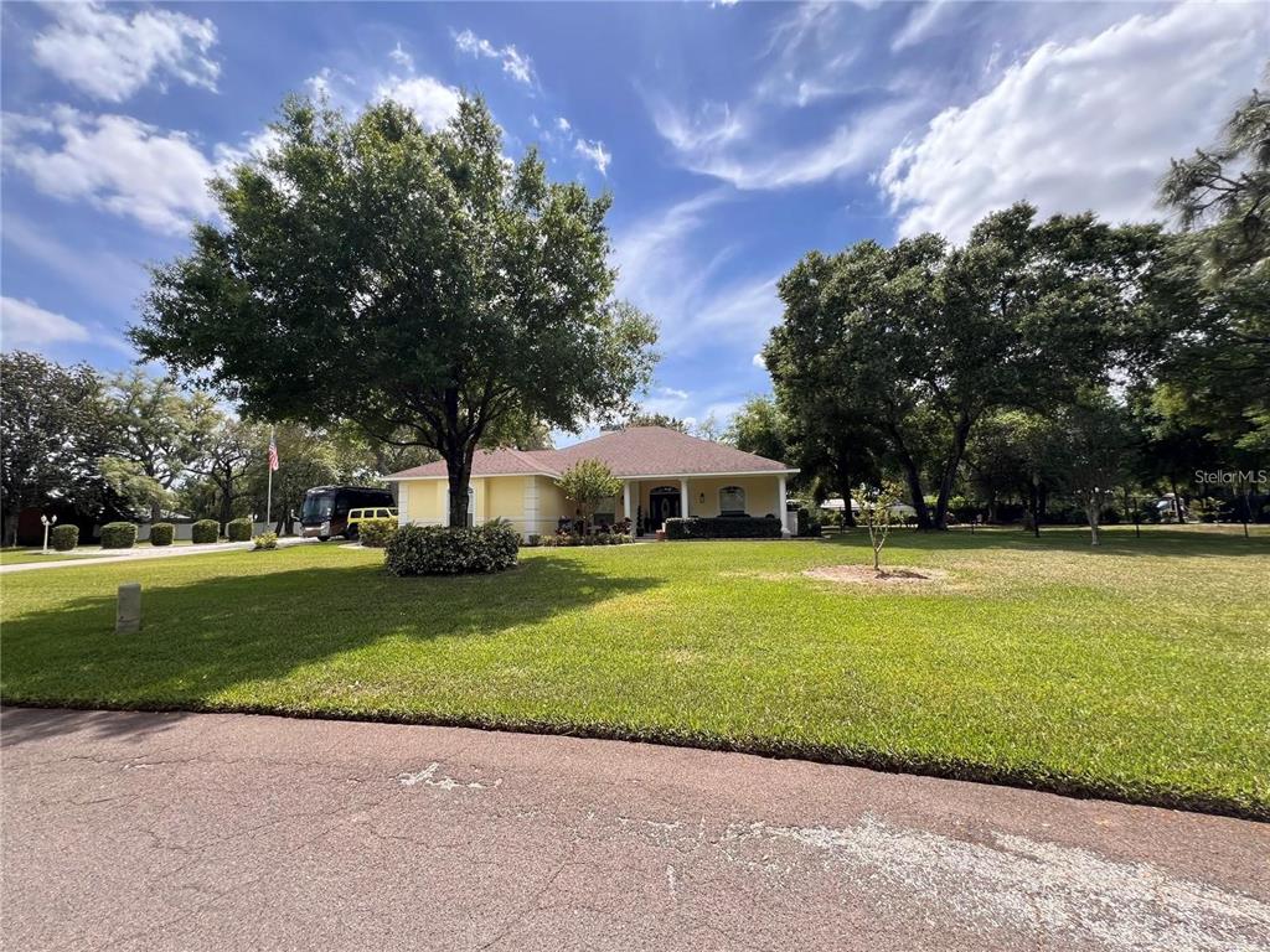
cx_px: 635
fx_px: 477
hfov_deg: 106.2
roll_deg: +1.7
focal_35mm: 13
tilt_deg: +5.6
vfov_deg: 89.9
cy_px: 476
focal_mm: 1.57
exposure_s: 1/1074
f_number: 1.8
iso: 32
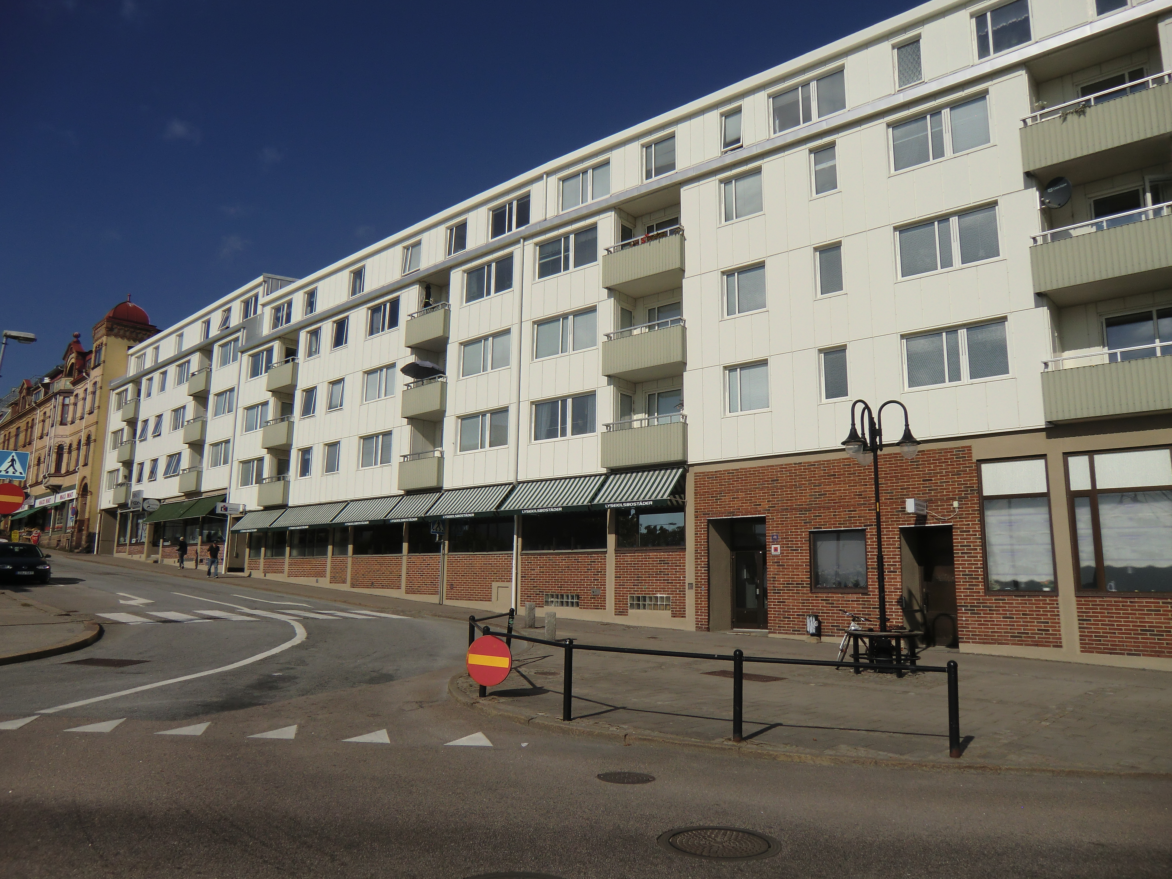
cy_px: 440
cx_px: 586
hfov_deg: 71.6
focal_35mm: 24
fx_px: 813
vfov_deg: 56.8
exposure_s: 1/640
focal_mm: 4.3
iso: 64
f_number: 7.5
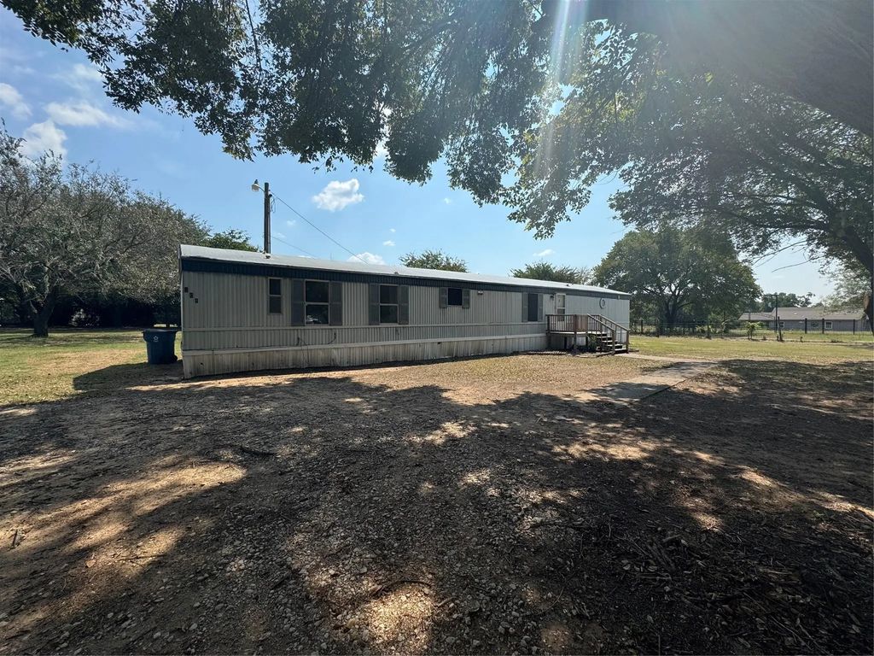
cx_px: 437
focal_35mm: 14
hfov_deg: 102.1
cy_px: 328
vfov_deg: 85.7
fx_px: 353
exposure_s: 1/2770
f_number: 2.2
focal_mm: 2.22
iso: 50
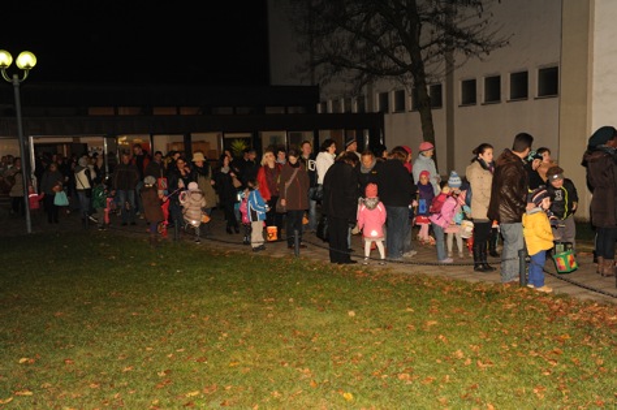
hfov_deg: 53.2
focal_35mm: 36
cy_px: 205
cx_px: 308
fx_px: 616
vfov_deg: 36.8
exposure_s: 1/60
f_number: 8
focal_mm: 36
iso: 1600
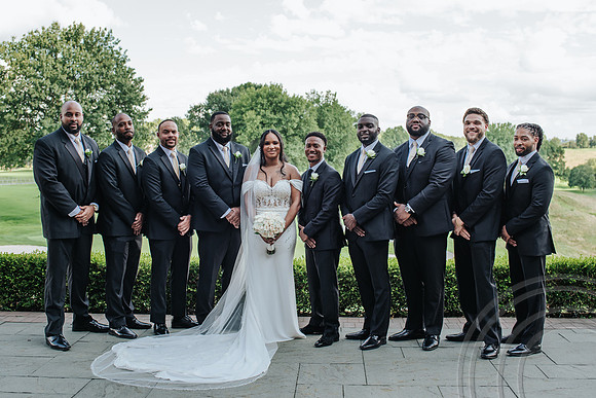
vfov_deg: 32.1
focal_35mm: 42
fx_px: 689
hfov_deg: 46.7
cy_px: 177
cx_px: 286
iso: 180
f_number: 3.5
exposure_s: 1/320
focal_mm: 35
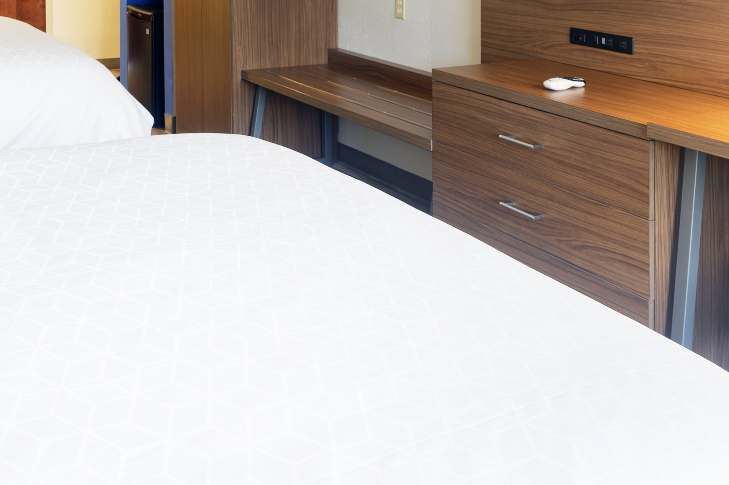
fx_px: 850
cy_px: 28
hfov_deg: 46.3
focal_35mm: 42
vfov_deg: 30.2
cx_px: 320
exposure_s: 1/1.25
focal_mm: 19
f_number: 8
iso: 100
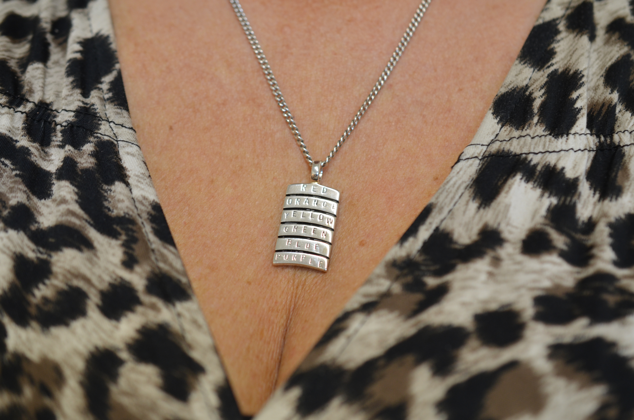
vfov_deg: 22.5
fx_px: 1054
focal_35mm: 60
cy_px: 210
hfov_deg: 33.5
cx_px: 317
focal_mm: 40
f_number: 4
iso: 400
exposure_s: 1/60
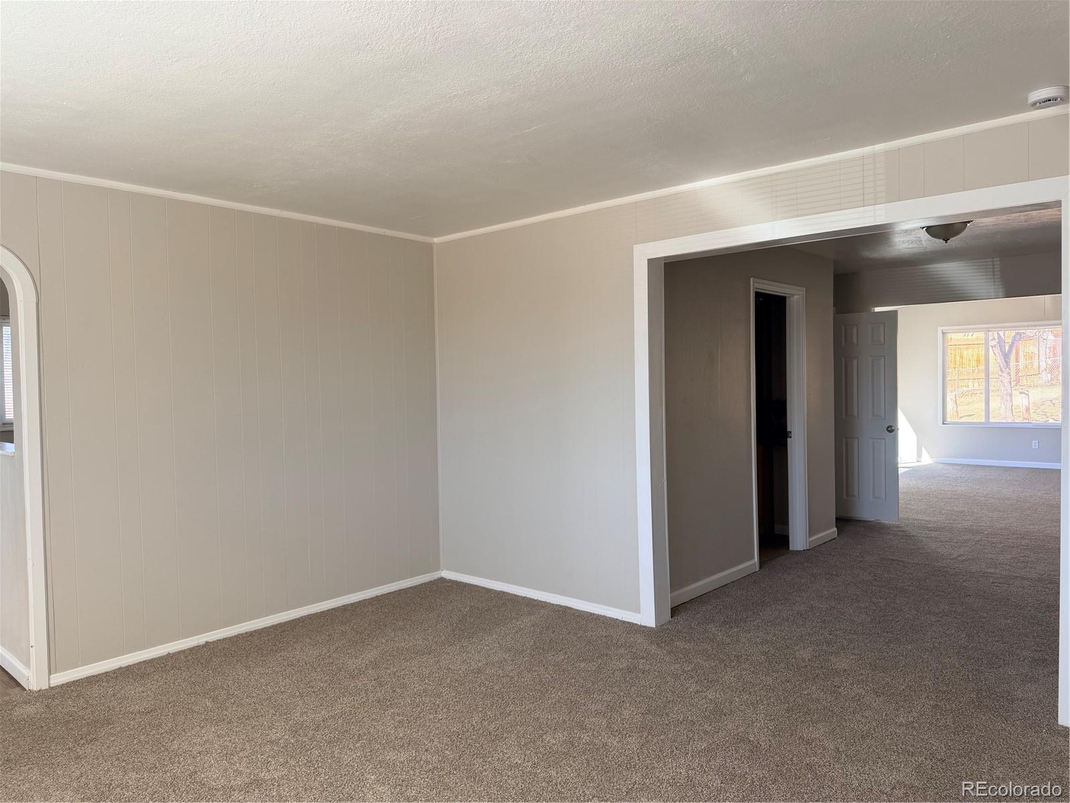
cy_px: 402
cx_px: 535
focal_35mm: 24
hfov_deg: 71.6
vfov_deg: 56.8
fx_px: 742
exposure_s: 1/170
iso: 80
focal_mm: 6.76
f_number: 1.78
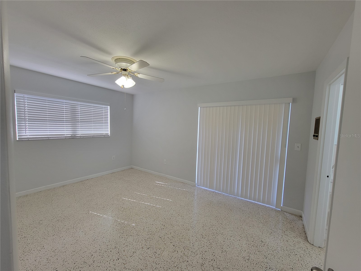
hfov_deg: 106.2
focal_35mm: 13
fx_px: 136
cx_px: 180
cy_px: 136
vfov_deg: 89.9
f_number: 2.2
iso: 125
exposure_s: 1/60
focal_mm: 2.2
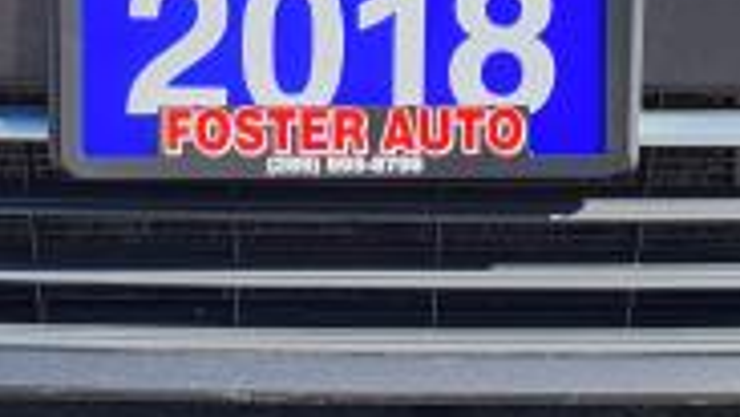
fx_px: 1943
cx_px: 319
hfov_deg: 21.6
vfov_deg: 12.0
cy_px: -49
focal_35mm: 99
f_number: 1.8
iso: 40
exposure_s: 1/1325
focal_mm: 5.4
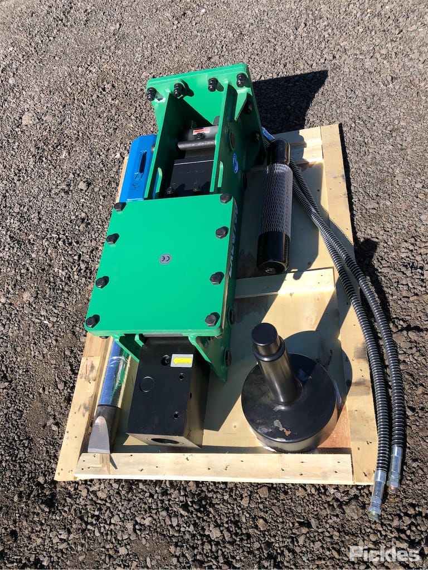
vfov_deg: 63.4
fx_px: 462
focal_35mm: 28
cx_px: 214
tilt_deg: -51.8
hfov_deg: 49.7
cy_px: 285
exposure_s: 1/1230
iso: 20
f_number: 1.8
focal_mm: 3.99
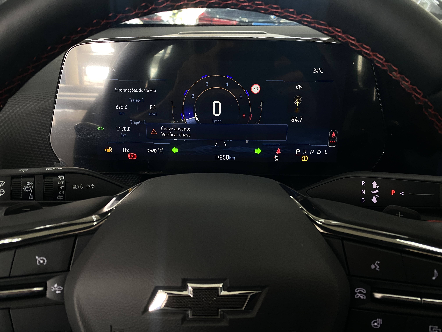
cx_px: 221
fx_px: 332
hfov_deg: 67.3
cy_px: 166
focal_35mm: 26
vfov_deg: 53.1
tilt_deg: -25.2
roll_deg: +0.0
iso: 250
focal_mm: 4.25
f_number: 1.8
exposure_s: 1/60
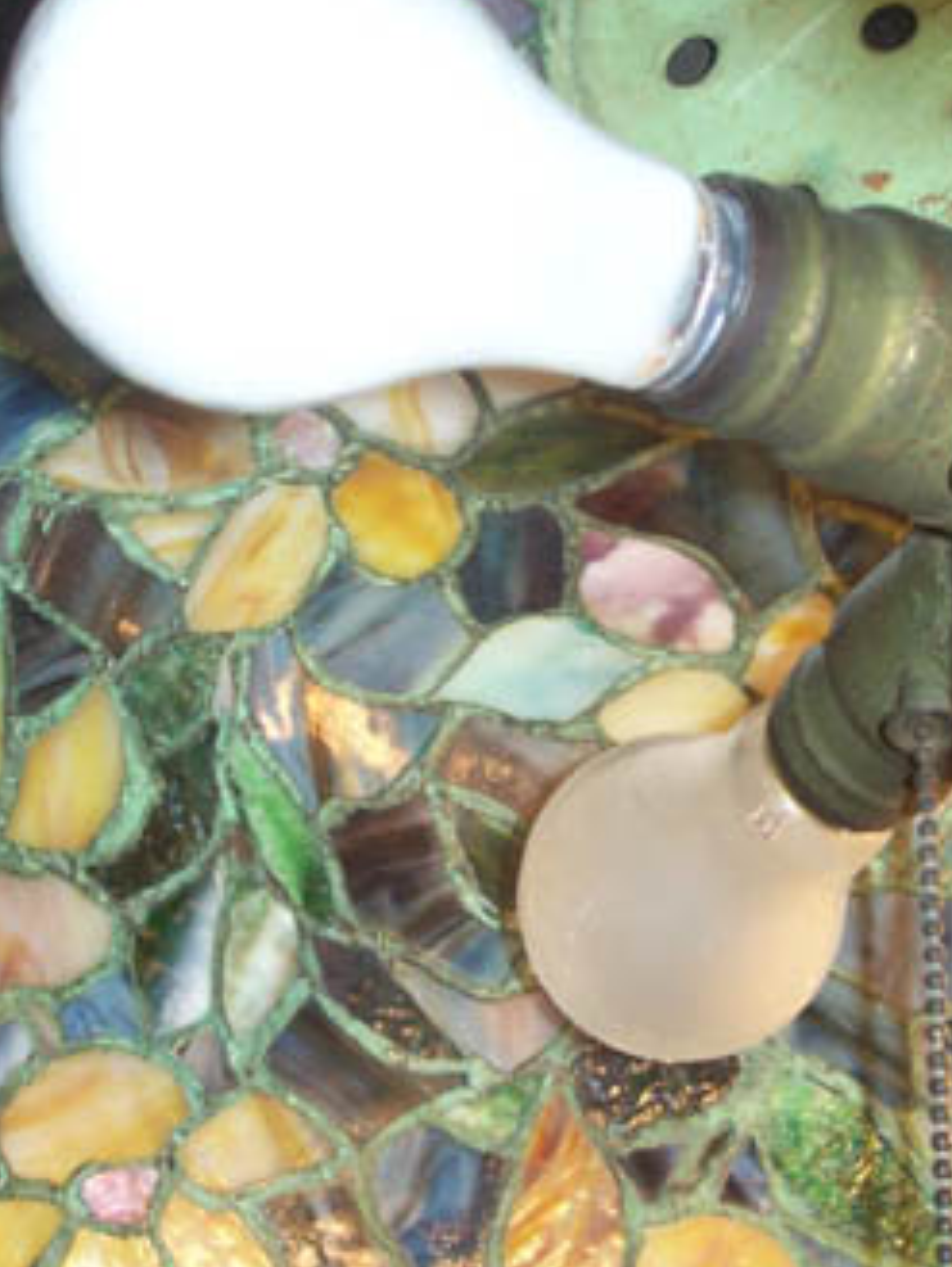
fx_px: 2492
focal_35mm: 68
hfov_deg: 21.6
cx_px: 543
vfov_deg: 28.5
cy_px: 603
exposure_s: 1/60
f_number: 2.8
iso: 80
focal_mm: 7
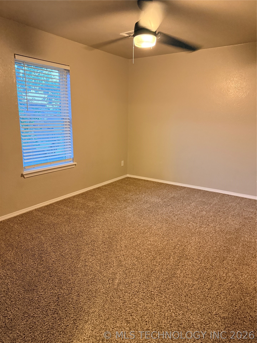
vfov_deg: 71.6
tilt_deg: -12.8
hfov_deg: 56.8
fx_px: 238
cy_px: 172
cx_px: 128
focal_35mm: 24
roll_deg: +1.6
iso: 800
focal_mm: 6.76
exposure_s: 1/40
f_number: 1.78
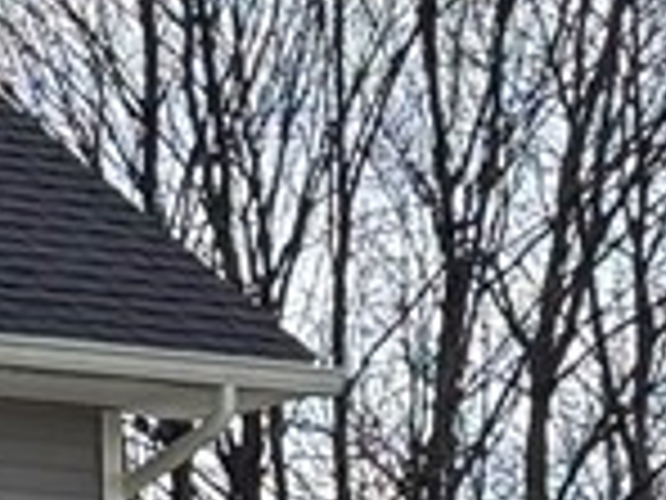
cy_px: 1014
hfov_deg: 5.7
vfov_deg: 4.4
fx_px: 6368
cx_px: -1184
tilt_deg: +3.7
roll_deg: +0.3
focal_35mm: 331
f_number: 1.78
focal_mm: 6.76
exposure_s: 1/1980
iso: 64
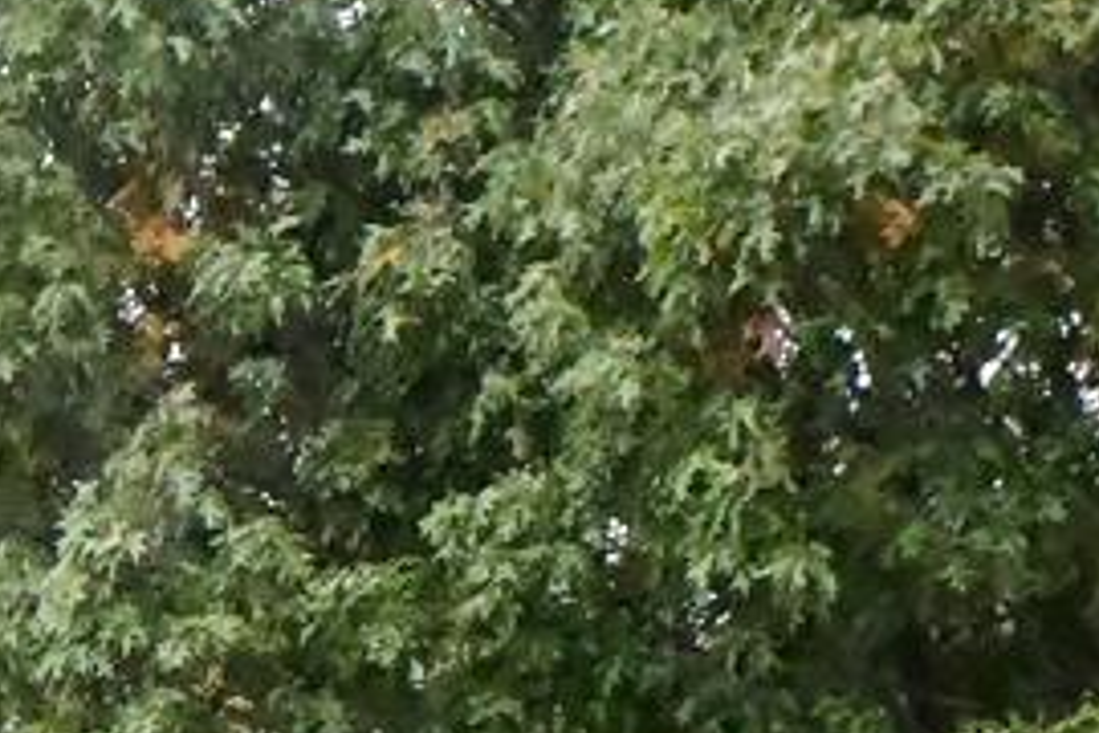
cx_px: -2182
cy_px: 2588
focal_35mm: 349
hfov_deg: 5.5
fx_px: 10653
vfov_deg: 3.8
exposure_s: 1/1000
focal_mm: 46
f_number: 16
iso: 16000
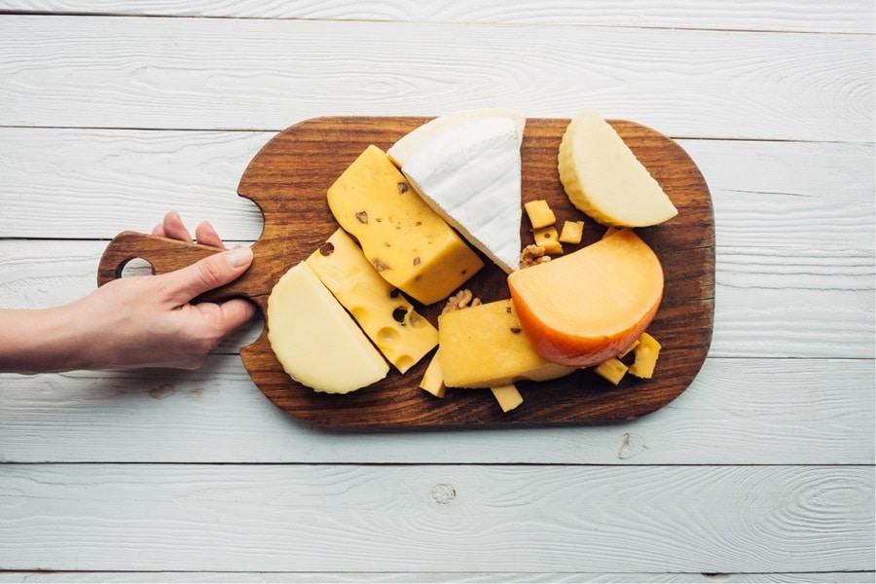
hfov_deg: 54.4
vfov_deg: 37.9
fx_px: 852
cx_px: 438
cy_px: 292
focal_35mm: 35
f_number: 11
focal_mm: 35
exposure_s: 1/15
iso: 800
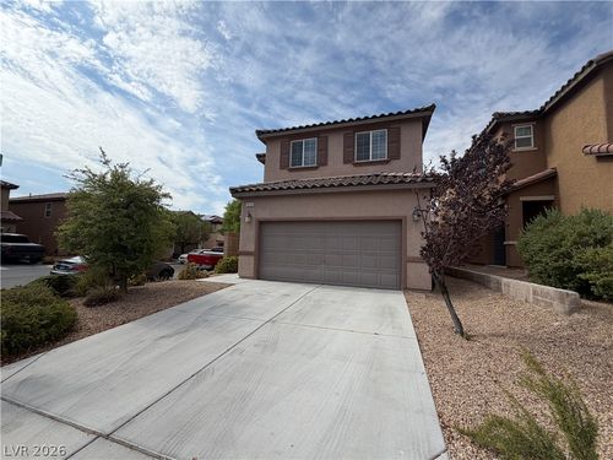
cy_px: 230
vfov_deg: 85.7
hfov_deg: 102.1
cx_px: 306
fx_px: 248
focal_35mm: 14
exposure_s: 1/1339
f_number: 2.2
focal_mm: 2.22
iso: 20
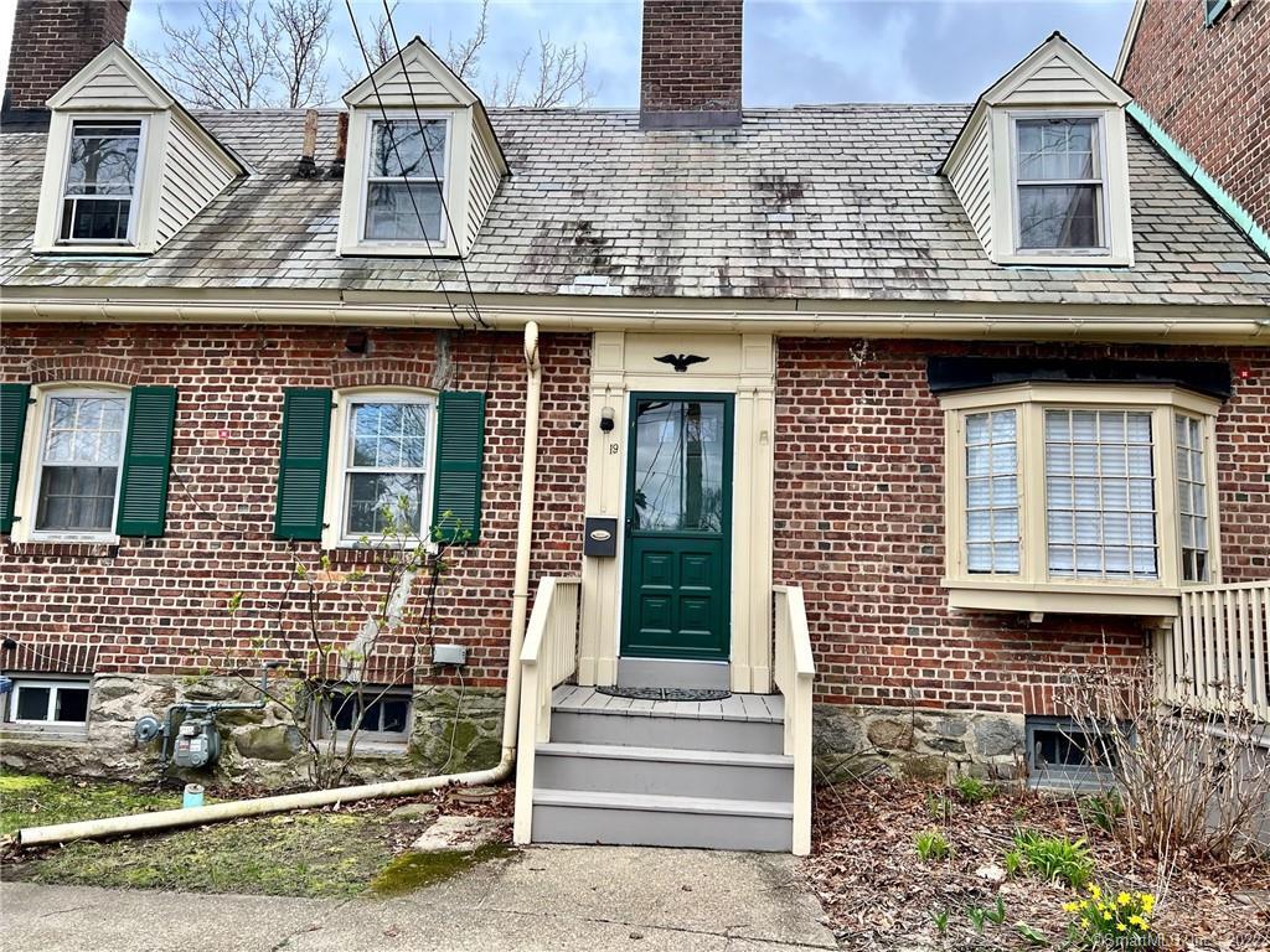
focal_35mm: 26
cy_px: 476
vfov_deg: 53.1
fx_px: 954
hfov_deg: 67.3
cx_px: 635
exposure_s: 1/1224
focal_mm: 5.7
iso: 50
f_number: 1.5
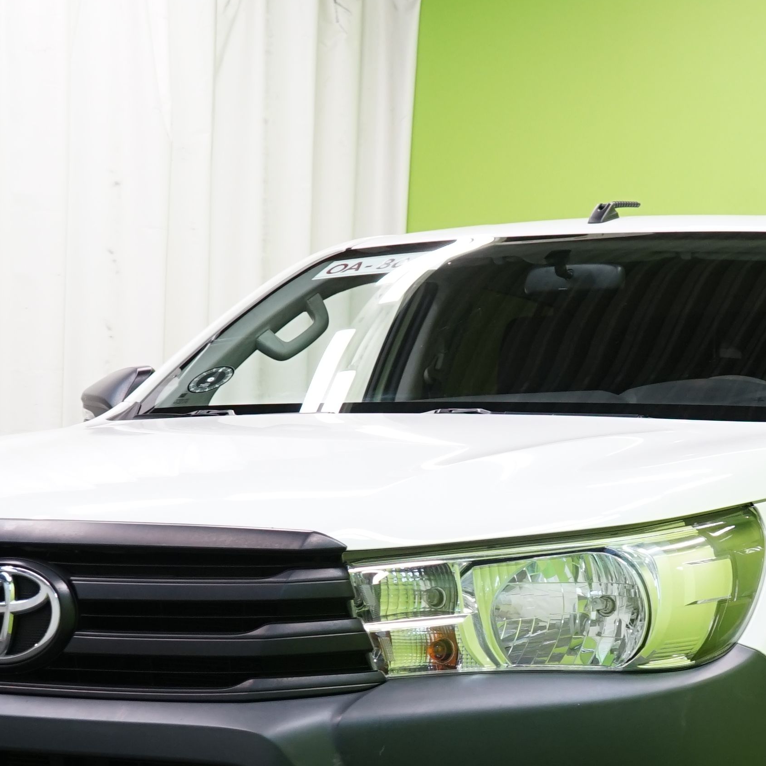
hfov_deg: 18.4
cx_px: 506
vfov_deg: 18.3
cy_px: 614
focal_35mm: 94
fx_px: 2353
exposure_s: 1/50
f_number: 5.6
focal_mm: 31
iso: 640
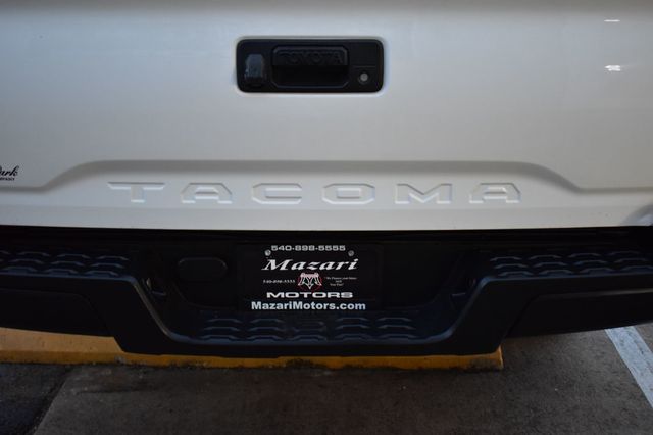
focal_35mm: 42
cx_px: 326
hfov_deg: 46.4
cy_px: 218
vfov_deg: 31.9
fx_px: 761
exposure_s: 1/10
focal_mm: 28
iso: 1600
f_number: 4.2
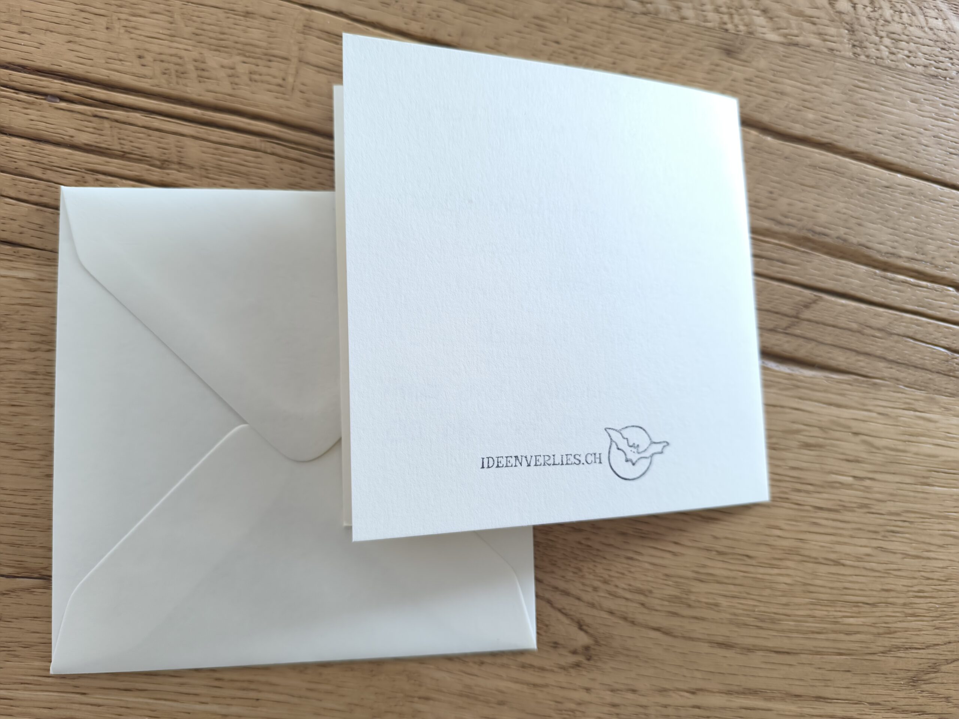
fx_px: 637
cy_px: 360
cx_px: 480
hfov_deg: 73.9
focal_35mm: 23
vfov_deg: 58.9
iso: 1250
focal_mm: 6.14
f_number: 1.65
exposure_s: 1/50
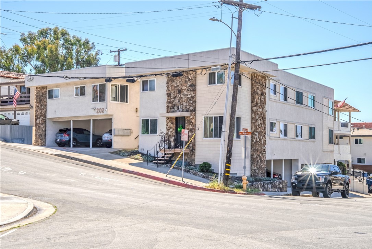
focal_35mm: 60
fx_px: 619
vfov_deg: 22.7
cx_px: 186
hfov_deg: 33.4
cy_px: 124
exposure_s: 1/5000
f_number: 11
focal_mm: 59.9
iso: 400
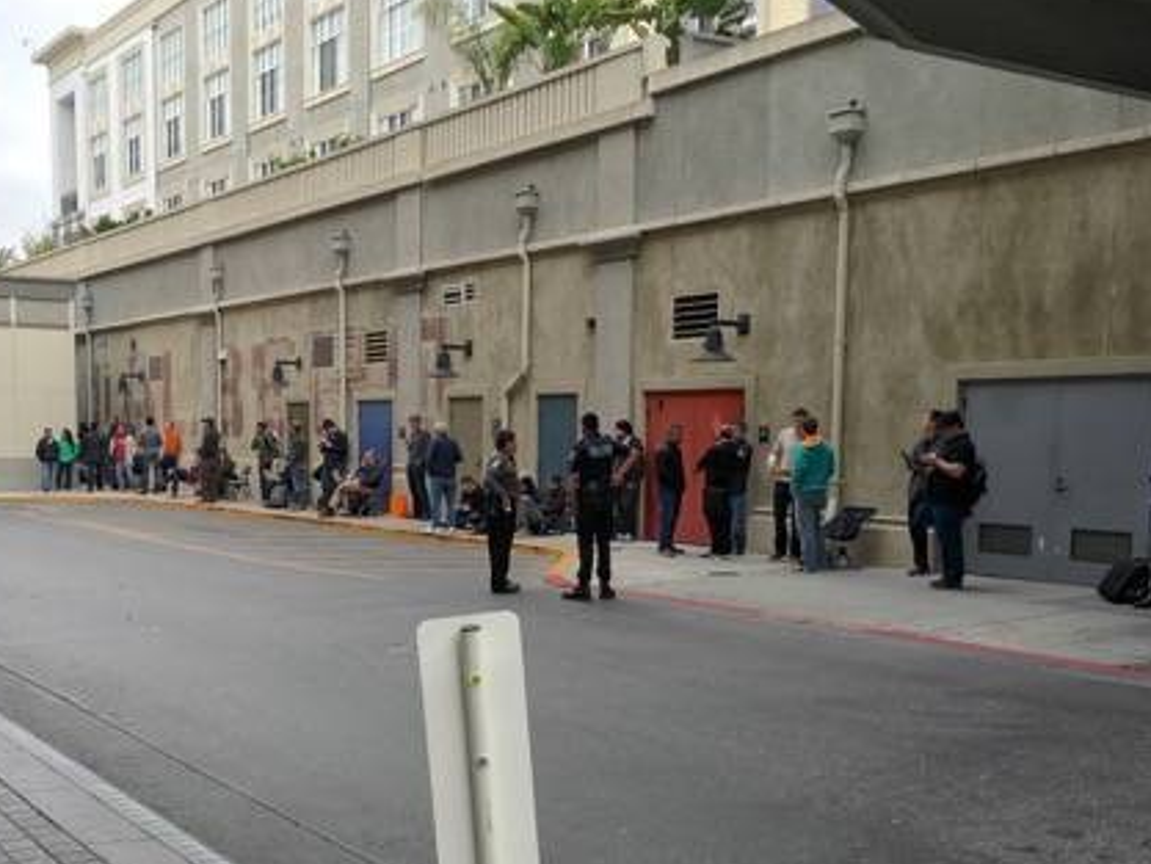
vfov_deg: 34.9
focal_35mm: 41
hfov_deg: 45.3
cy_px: 548
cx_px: 425
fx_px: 1364
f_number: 2.2
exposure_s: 1/172
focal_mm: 4.15
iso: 25
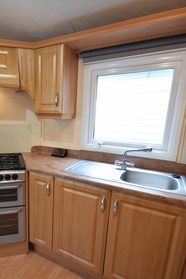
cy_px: 153
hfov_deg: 55.0
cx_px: 51
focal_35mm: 22
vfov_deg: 78.4
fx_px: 171
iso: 200
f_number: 4
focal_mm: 10
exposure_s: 1/25
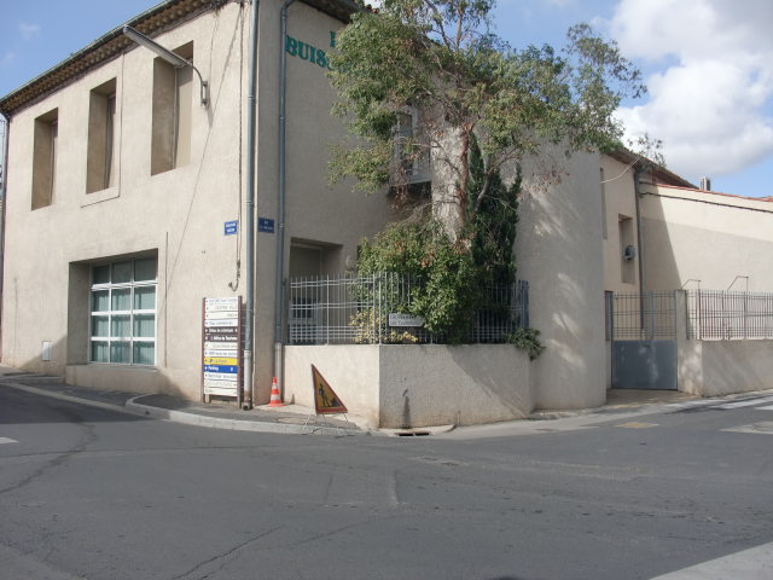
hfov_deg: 51.4
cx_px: 386
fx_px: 804
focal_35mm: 36
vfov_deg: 39.7
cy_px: 290
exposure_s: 1/160
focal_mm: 6.3
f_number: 7.9
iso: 64
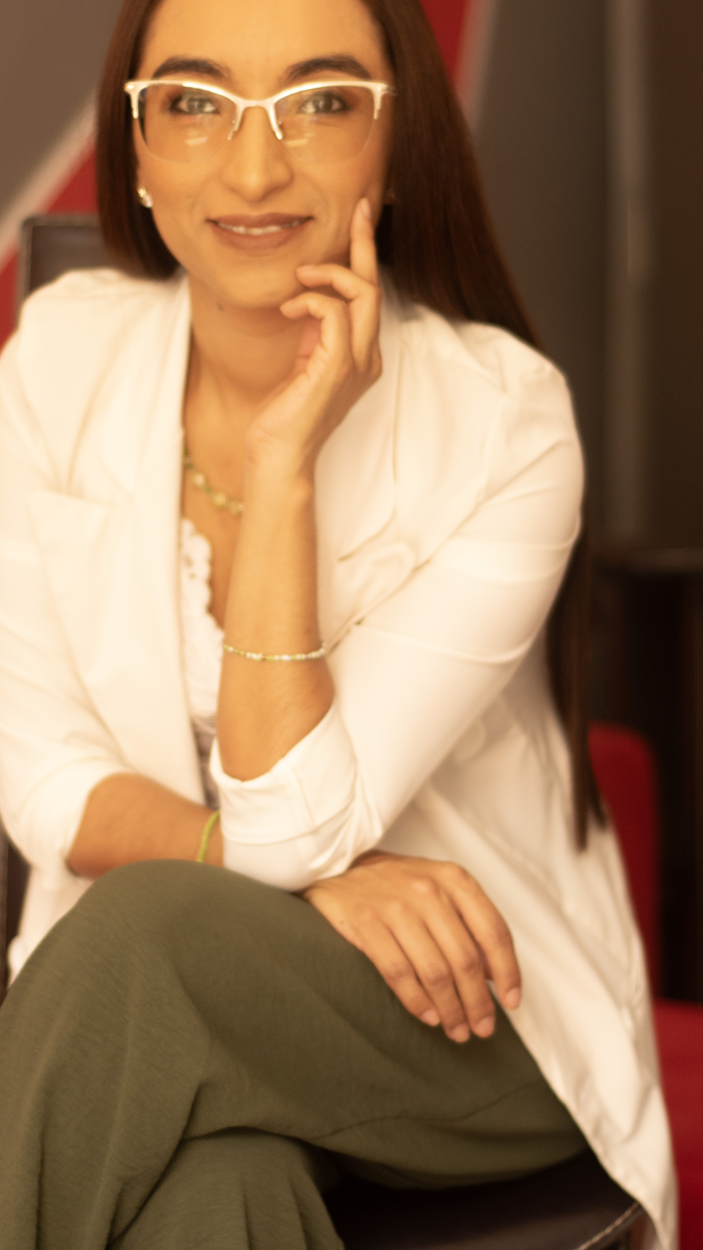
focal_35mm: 99
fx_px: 3281
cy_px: 498
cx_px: 263
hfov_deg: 12.2
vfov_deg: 21.5
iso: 400
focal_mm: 50
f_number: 2.2
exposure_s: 1/400
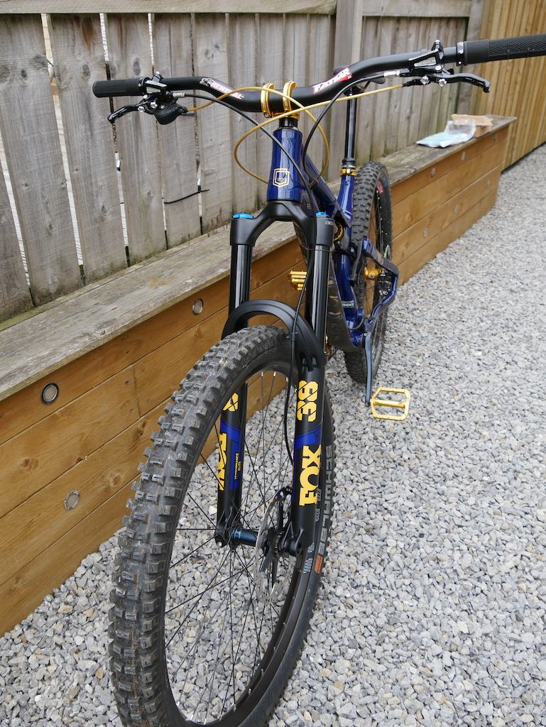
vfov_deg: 63.4
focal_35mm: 28
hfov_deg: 49.8
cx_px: 273
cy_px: 364
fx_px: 588
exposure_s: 1/250
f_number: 5
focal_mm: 14
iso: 200
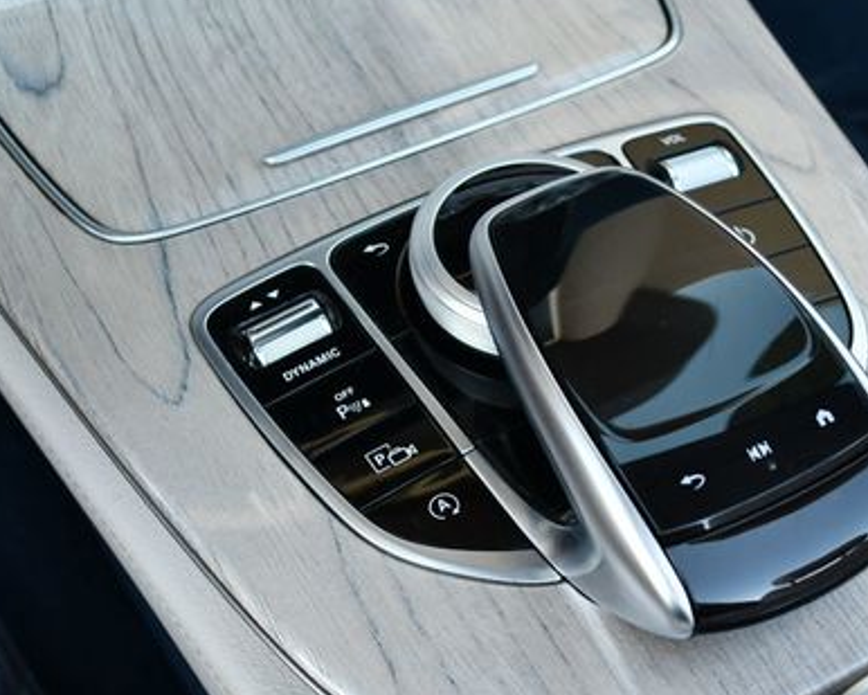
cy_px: 427
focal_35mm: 56
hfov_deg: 33.3
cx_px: 564
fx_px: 1439
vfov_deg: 27.1
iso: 560
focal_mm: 18
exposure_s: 1/250
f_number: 3.5
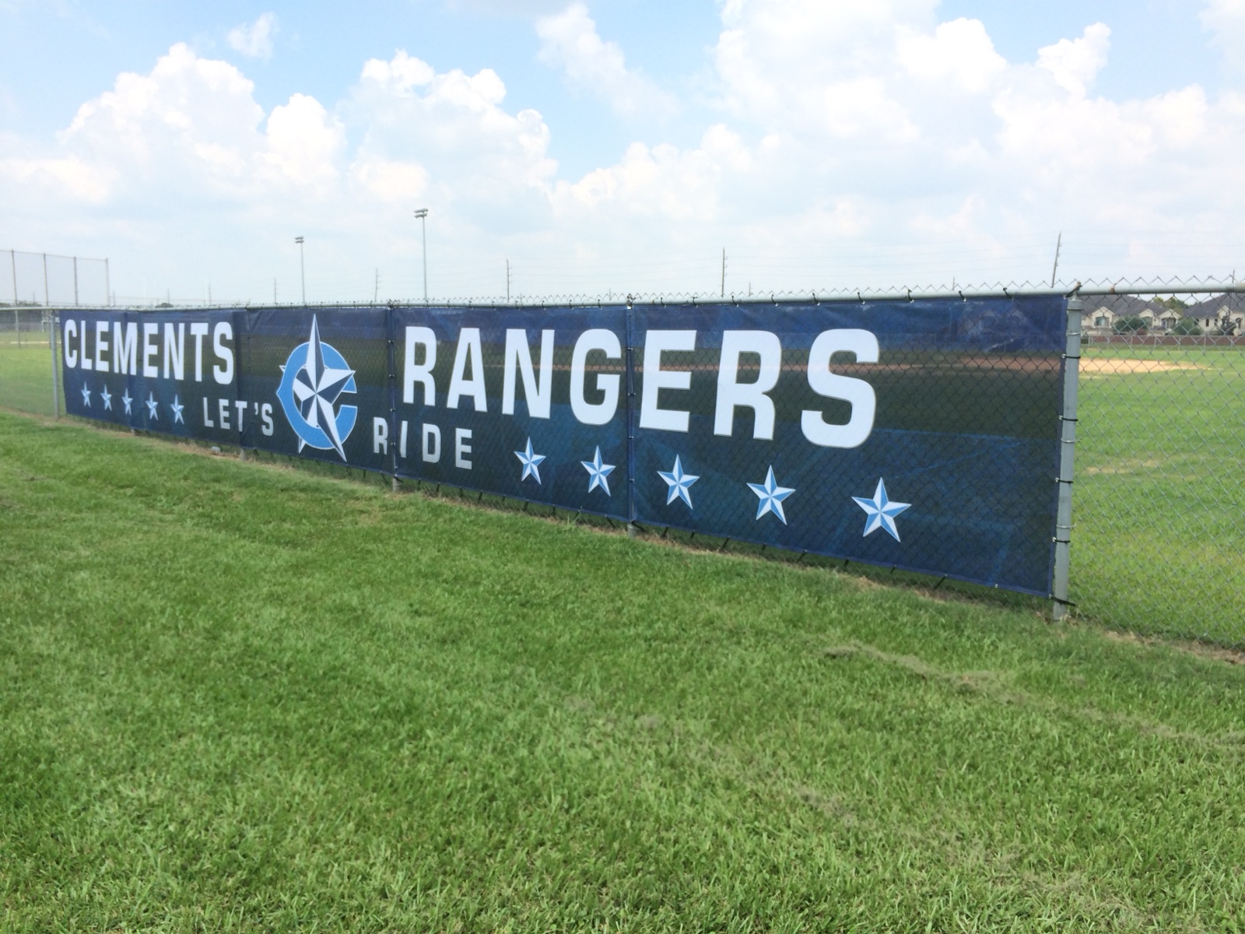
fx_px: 1043
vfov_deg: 48.2
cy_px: 467
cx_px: 622
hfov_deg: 61.7
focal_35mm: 29
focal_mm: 4.15
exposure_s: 1/1208
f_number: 2.2
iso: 32
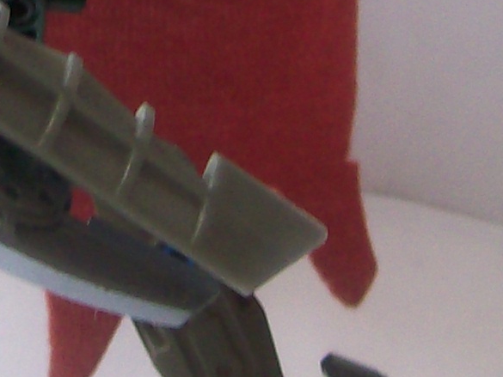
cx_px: 35
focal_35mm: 189
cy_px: -162
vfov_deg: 7.7
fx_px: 2747
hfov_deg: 10.4
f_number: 2.7
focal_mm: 6
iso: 80
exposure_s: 1/56.7
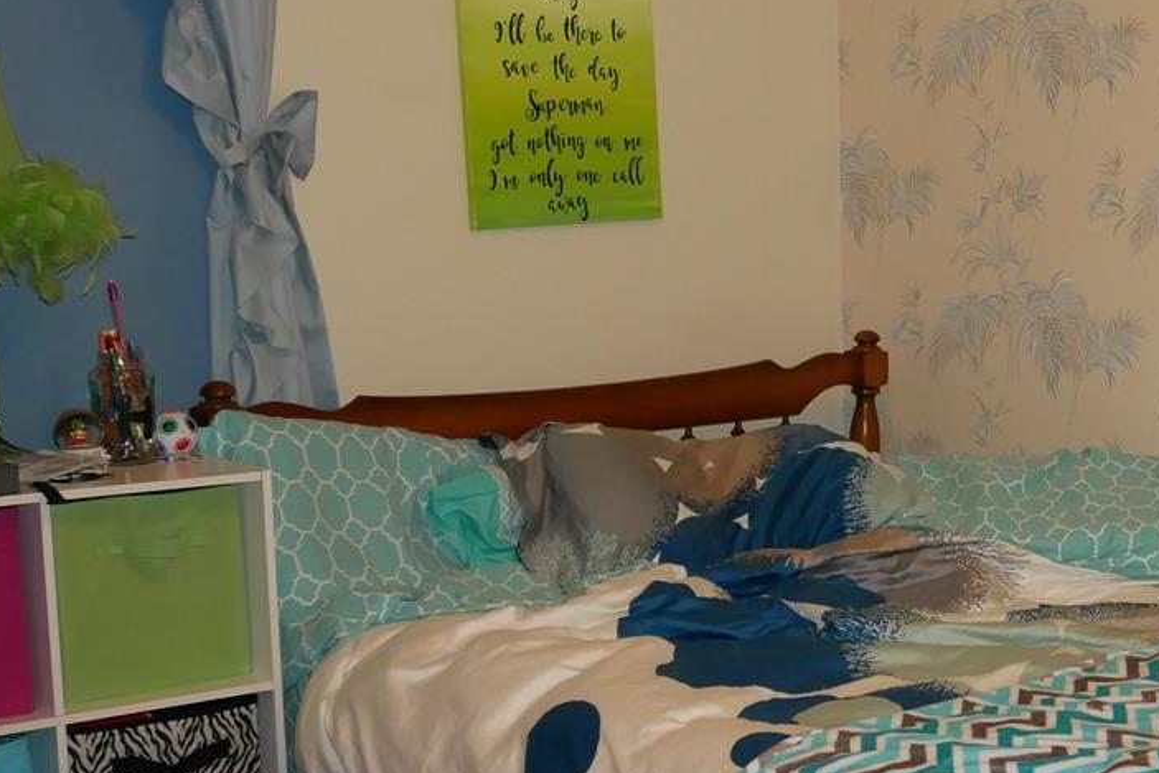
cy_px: 504
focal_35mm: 71
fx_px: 2286
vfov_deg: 19.1
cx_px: 1061
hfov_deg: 27.4
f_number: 3.8
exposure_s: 1/60
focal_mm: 15
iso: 800
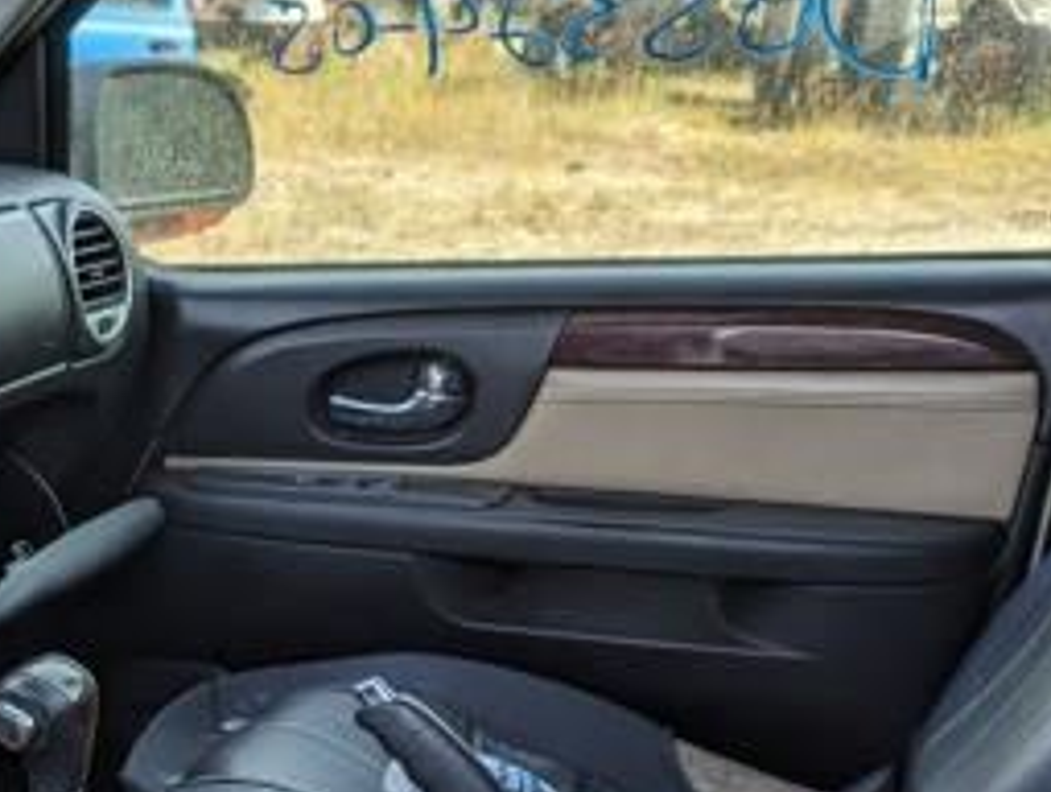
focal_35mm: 75
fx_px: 2280
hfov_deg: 24.7
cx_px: -8
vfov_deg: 18.6
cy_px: 953
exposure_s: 1/250
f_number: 1.68
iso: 24
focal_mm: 6.9
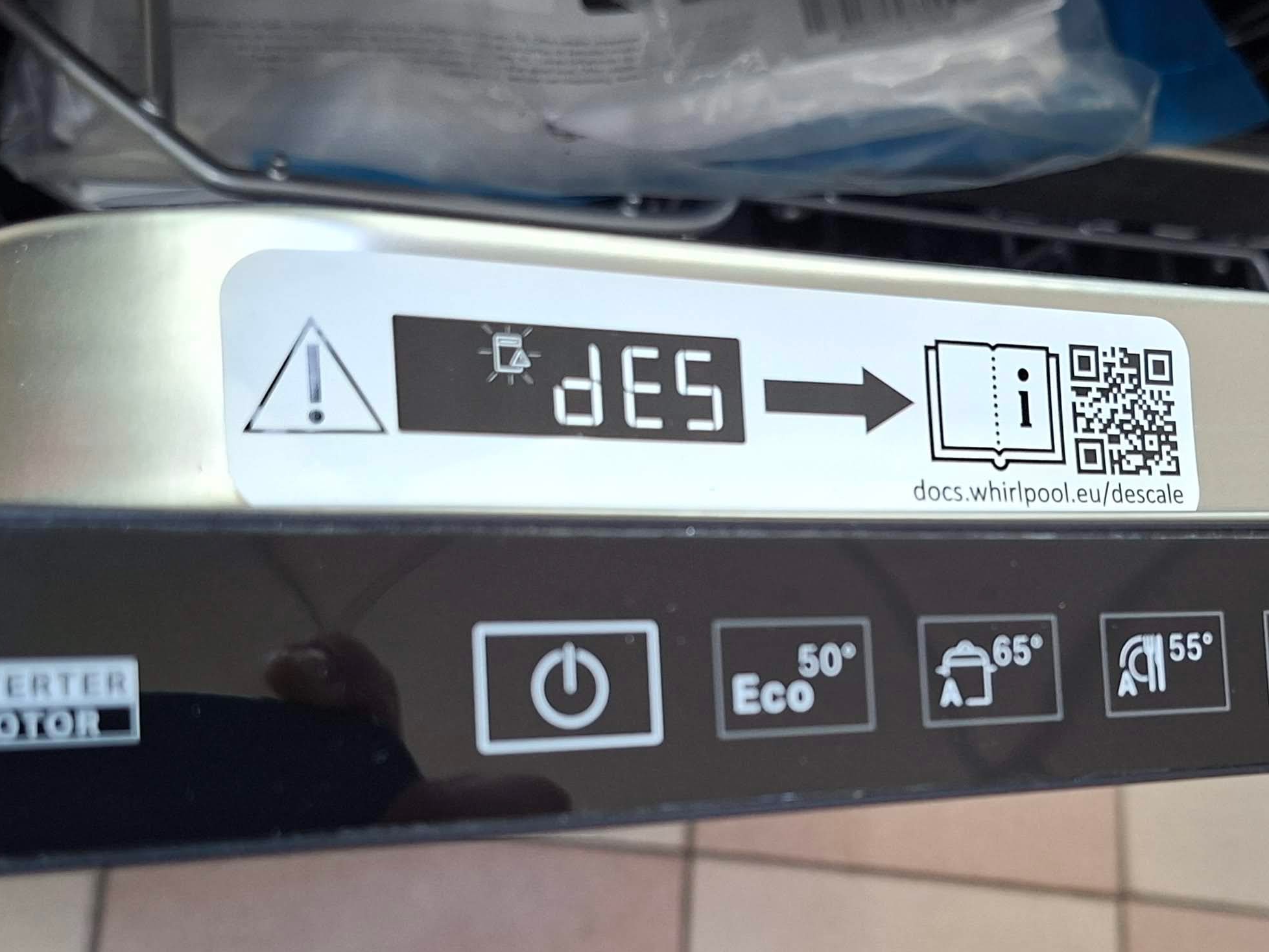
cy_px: 608
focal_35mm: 47
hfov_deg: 39.9
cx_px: 855
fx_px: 1723
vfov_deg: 30.7
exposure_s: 1/50
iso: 160
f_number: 1.8
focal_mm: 5.54
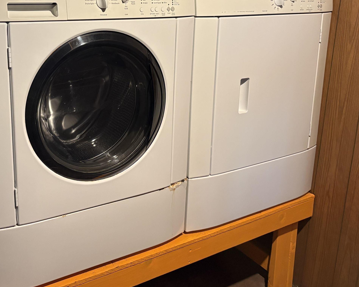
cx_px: 142
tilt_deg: -13.6
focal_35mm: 41
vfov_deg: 35.9
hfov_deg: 44.5
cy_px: 82
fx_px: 436
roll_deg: -1.3
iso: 320
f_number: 1.6
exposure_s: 1/60
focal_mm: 5.96
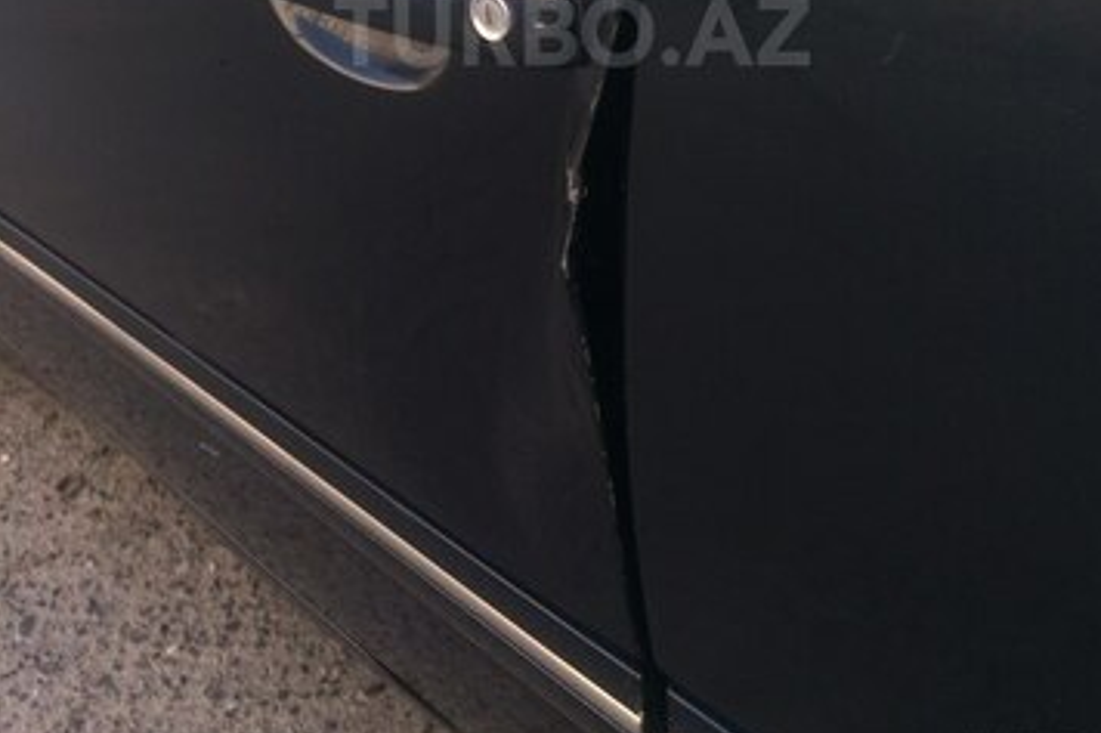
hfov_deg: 46.4
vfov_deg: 30.1
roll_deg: +9.8
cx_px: 572
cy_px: 31
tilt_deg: -26.4
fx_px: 1284
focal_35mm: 42
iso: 32
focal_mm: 4.15
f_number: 2.2
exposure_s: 1/258
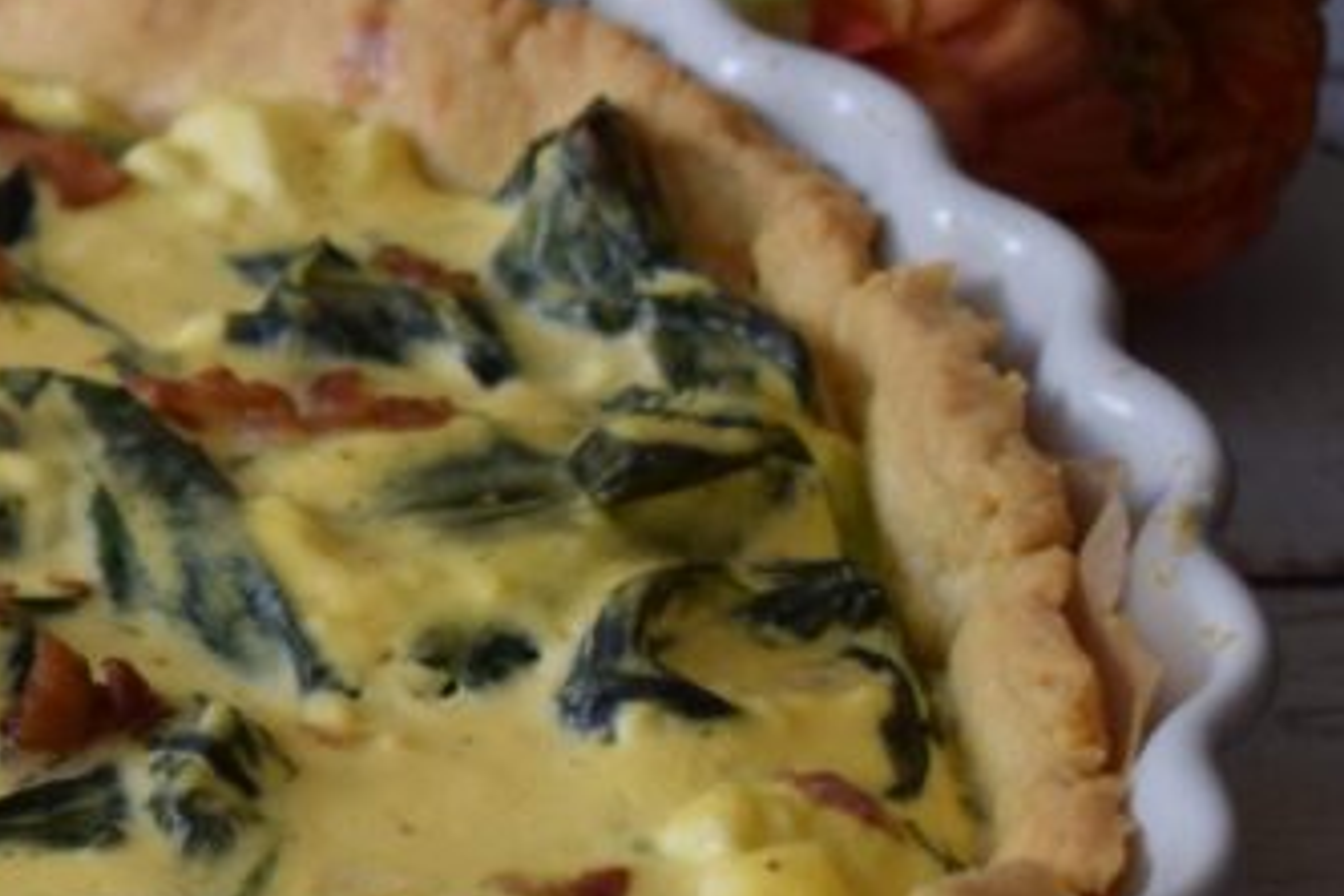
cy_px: 708
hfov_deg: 11.9
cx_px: -626
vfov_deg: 8.3
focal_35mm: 166
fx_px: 6197
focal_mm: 36
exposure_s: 1/80
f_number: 4.8
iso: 400
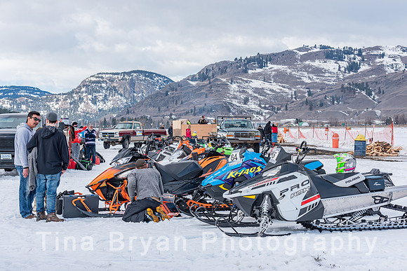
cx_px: 204
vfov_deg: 19.5
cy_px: 136
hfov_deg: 28.8
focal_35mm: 70
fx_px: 792
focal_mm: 70
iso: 200
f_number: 8
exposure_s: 1/500
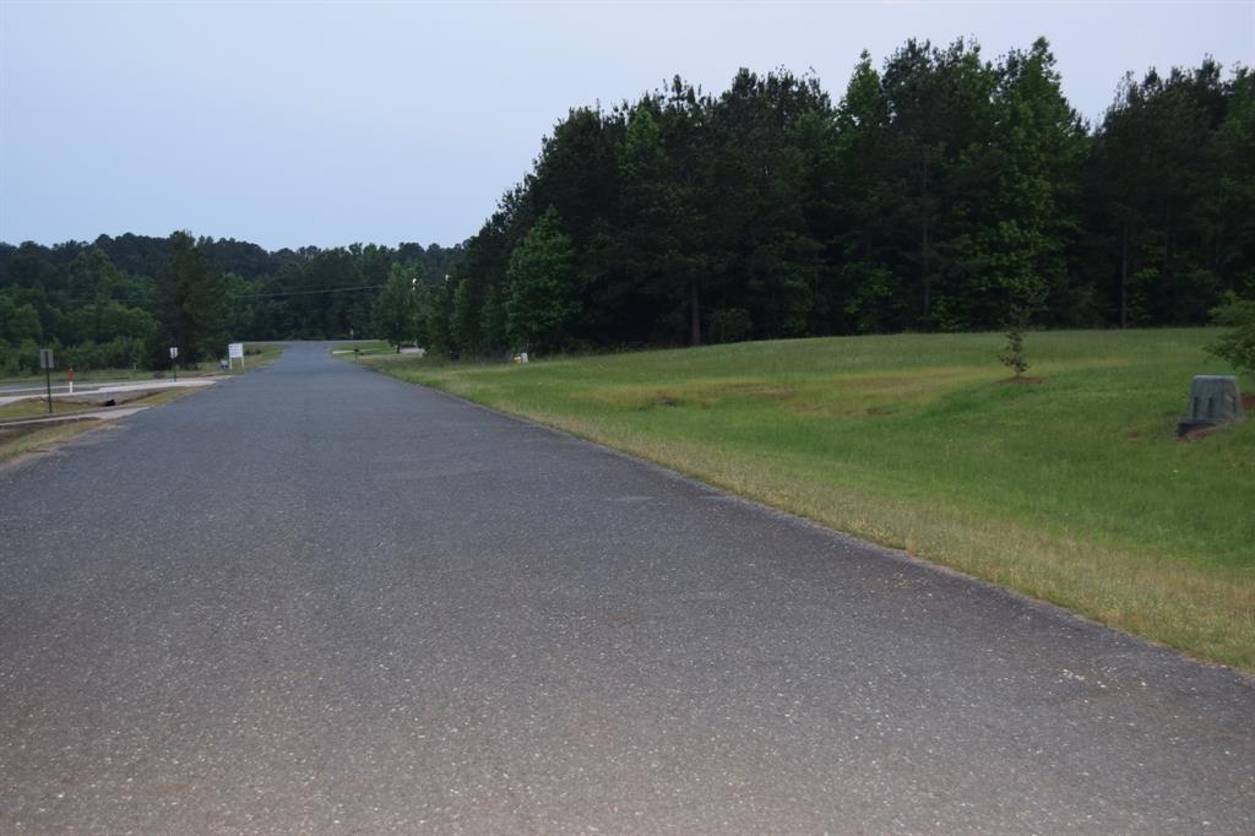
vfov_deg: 28.1
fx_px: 1673
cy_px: 418
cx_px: 628
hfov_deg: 41.1
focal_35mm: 48
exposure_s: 1/100
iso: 800
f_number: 5
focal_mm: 32
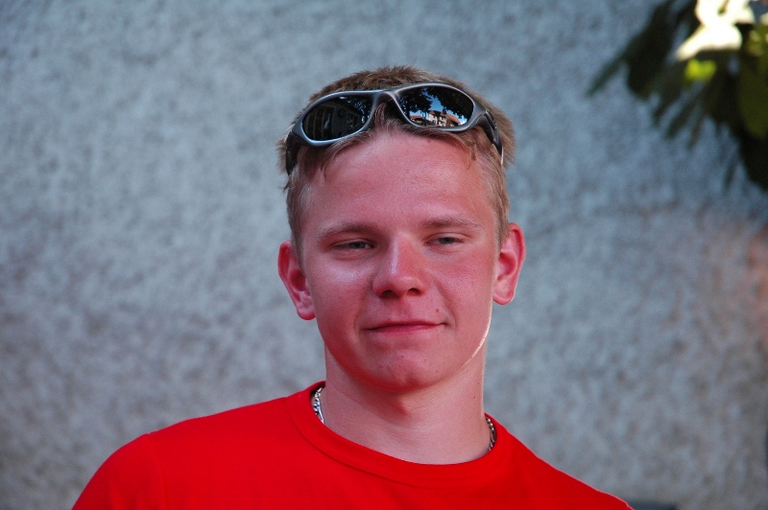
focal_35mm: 105
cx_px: 384
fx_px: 2238
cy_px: 255
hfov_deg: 19.5
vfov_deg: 13.0
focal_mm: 70
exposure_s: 1/100
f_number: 5
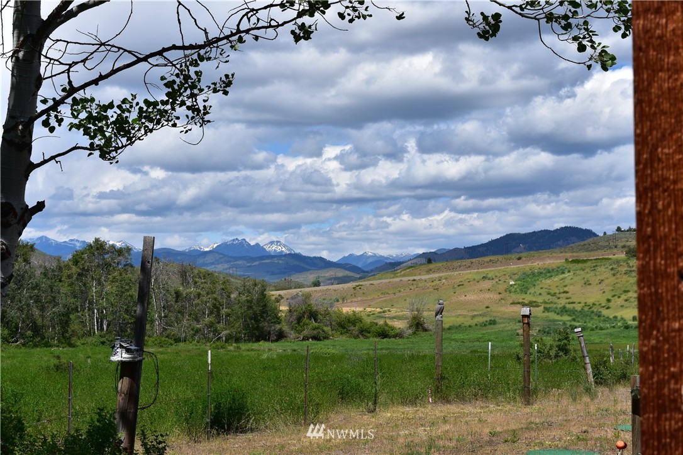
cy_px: 228
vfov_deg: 21.6
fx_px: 1195
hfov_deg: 31.9
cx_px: 342
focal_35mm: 63
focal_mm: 42
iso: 100
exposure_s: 1/200
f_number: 13
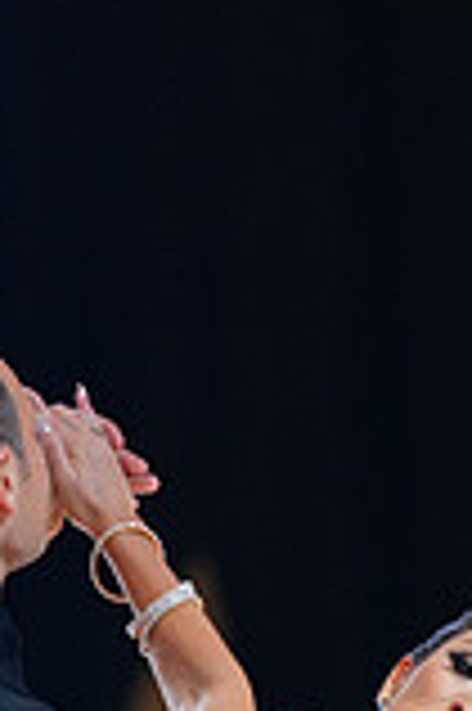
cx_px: 371
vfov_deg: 4.1
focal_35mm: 495
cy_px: 1274
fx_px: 9756
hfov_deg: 2.8
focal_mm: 135
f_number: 2.8
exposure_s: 1/500
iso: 2000
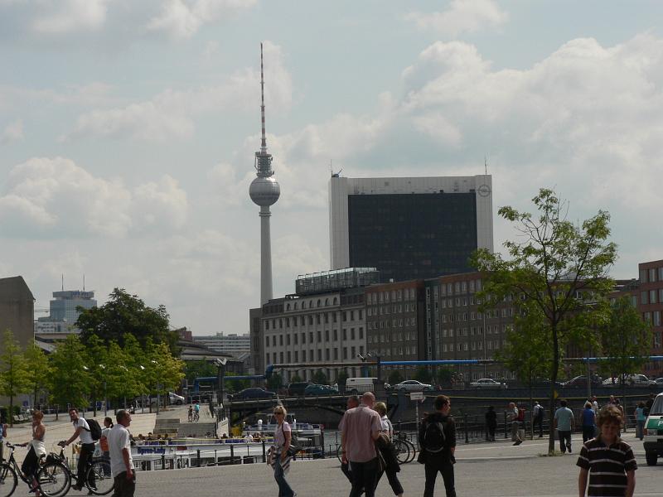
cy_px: 248
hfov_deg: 17.3
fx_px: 2183
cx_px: 332
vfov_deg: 13.0
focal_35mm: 114
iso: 80
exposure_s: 1/800
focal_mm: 19
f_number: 6.3
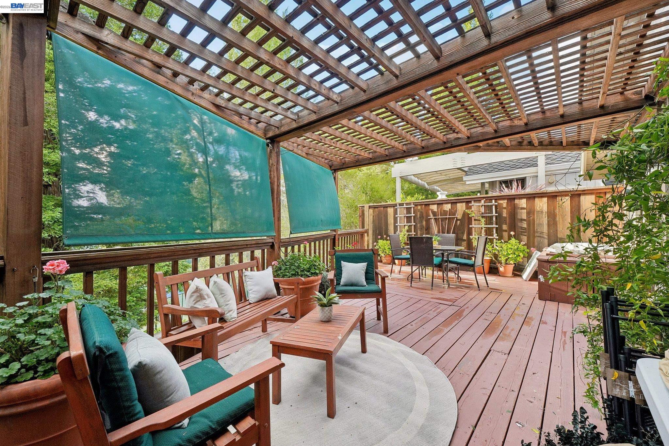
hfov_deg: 104.3
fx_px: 260
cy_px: 223
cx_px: 334
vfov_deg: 81.2
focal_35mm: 14
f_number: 8
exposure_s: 1/160
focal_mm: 14
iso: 640
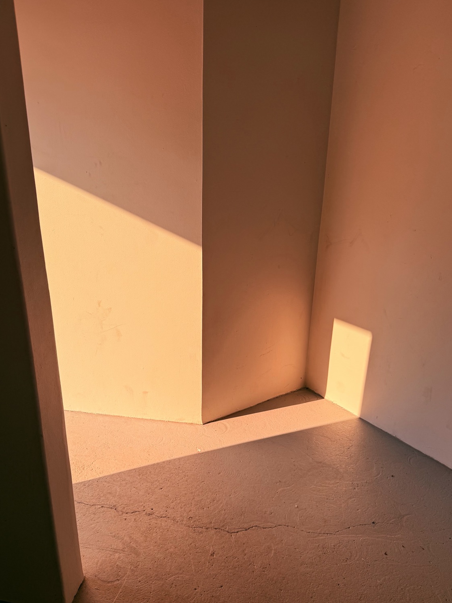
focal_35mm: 29
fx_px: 505
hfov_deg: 48.2
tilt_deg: -21.5
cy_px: 341
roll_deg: +0.1
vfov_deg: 61.4
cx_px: 208
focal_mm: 6.76
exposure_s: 1/1812
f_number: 1.78
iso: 80
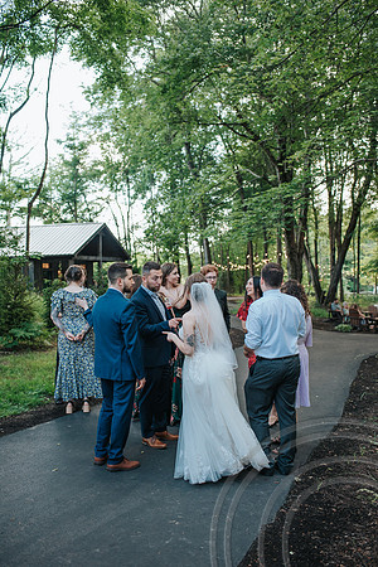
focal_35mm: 35
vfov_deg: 54.4
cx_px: 189
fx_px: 551
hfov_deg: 37.9
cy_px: 284
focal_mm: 35
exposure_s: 1/400
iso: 800
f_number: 2.8
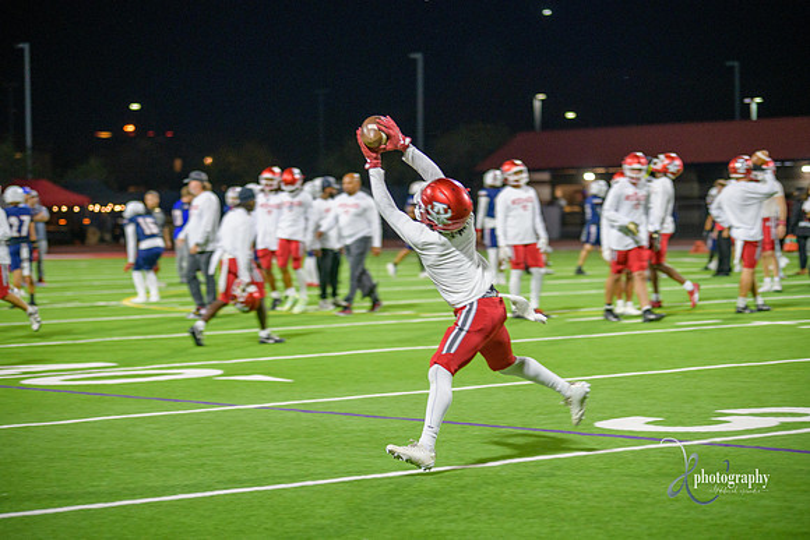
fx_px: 2701
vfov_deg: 11.4
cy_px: 270
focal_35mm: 120
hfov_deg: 17.1
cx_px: 405
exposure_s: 1/250
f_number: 2.8
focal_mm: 120
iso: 1250
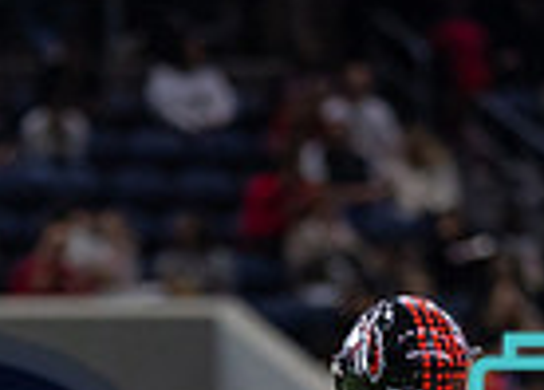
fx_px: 12162
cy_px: 700
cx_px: 193
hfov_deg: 2.6
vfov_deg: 1.8
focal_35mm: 786
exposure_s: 1/1600
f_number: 1.8
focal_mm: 135
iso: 1000
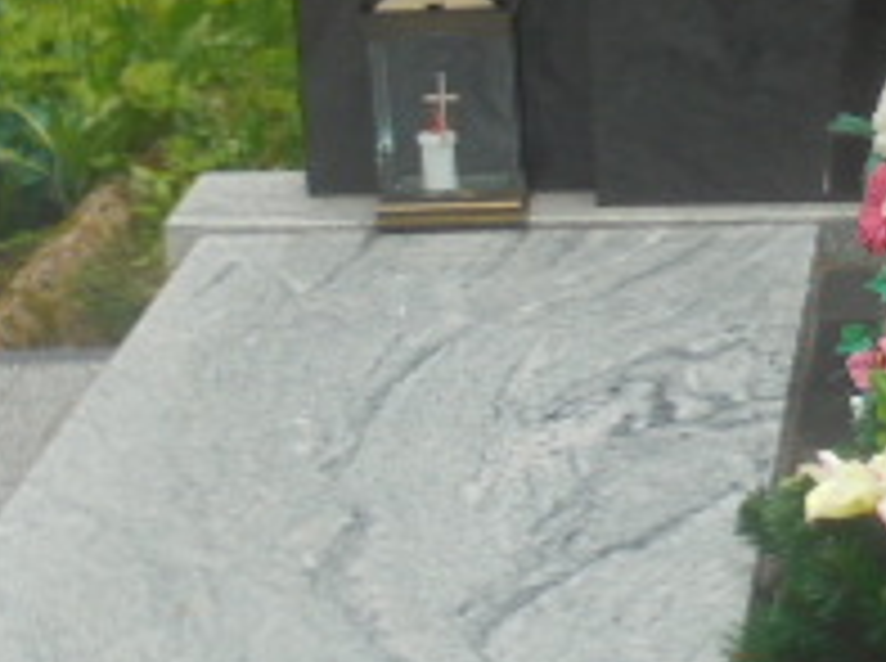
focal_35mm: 140
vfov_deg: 10.6
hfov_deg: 13.9
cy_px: 293
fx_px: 3577
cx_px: 949
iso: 100
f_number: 4.5
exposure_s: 1/60
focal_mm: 7.8
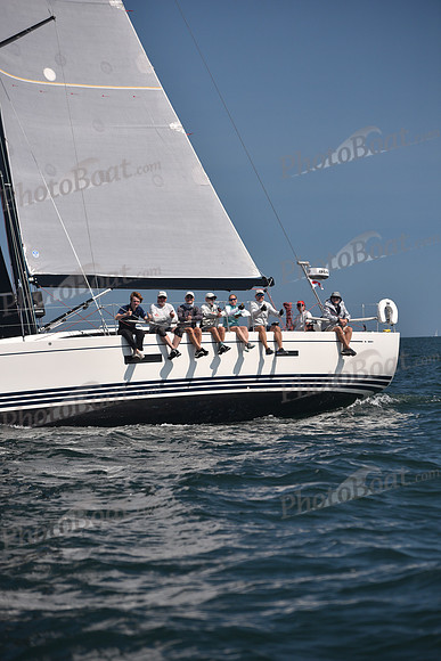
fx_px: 2130
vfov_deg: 17.6
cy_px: 330
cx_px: 220
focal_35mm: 116
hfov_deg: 11.8
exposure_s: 1/2500
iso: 250
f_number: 3.5
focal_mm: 116
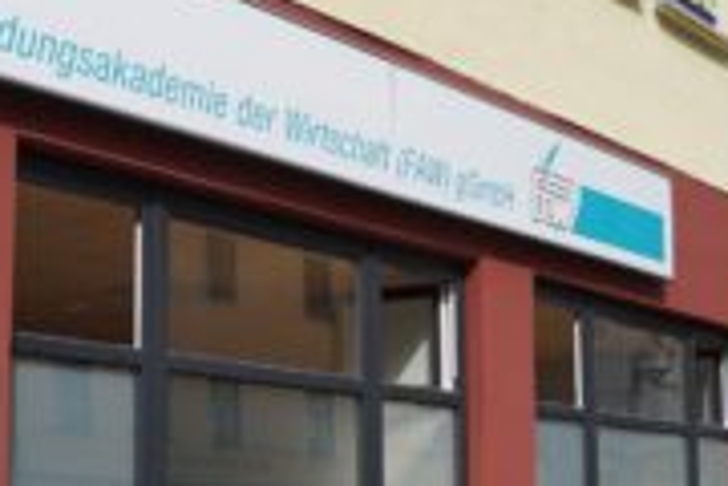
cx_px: 174
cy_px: 395
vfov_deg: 22.3
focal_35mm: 60
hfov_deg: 32.7
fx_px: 1213
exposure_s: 1/400
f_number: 6.3
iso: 100
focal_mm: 18
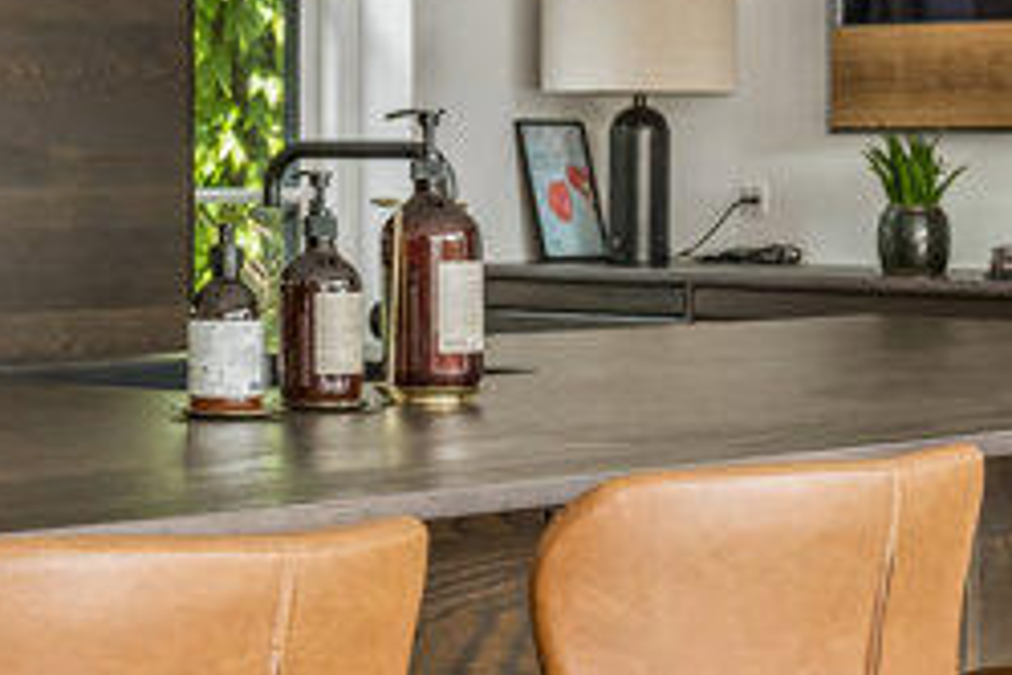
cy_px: 242
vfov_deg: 12.7
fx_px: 3025
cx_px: 77
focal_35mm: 108
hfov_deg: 18.6
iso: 200
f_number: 9
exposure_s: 1/6
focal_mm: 33.5
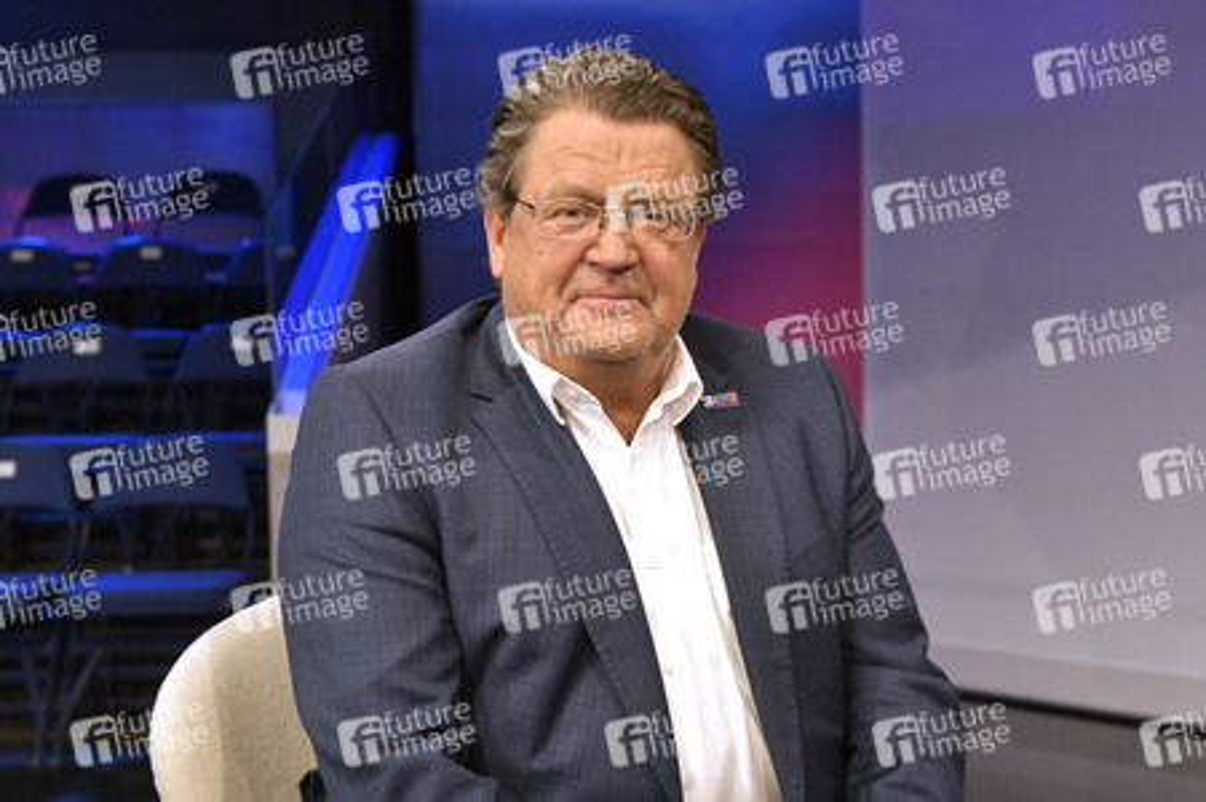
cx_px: 603
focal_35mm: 45
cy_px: 401
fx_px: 1506
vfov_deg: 29.8
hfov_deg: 43.6
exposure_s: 1/200
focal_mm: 45
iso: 2500
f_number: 6.3
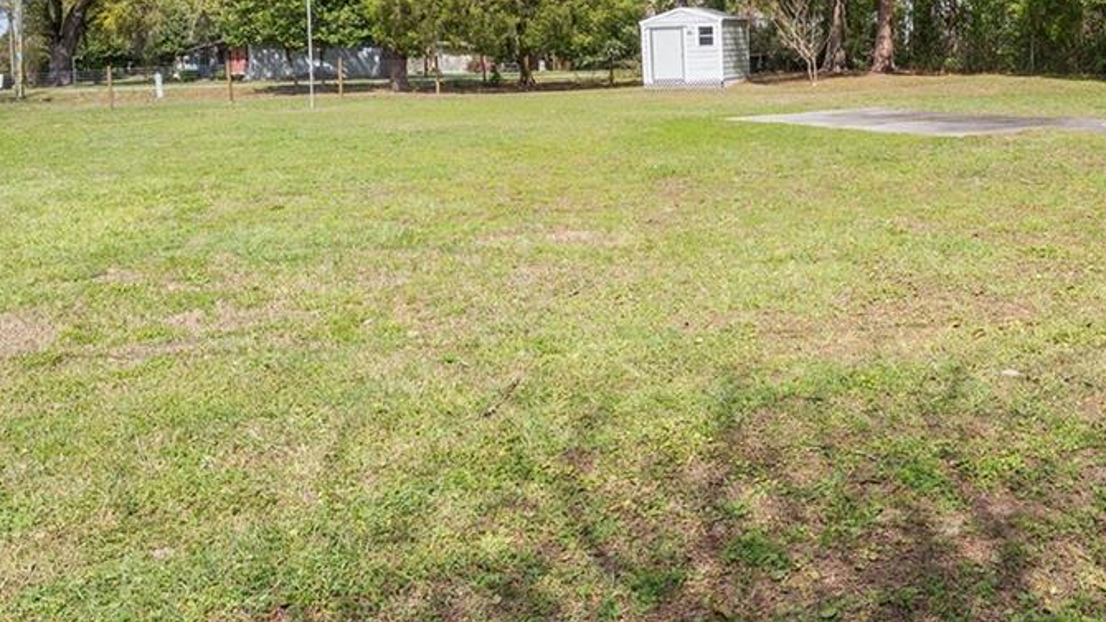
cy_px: 41
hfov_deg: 53.5
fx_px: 1027
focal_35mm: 35
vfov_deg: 31.8
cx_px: 858
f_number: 7.1
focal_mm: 14
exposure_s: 1/640
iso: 400
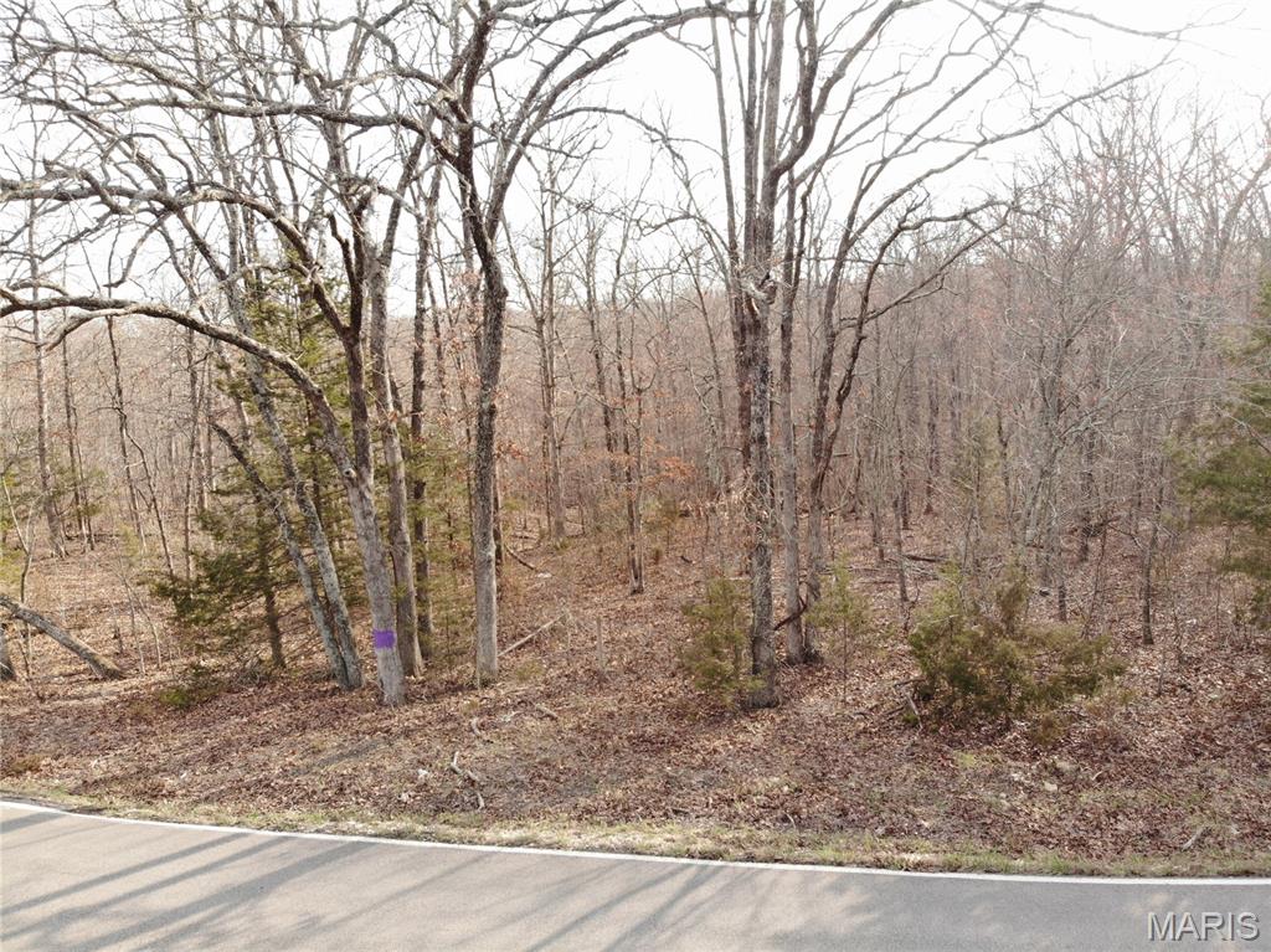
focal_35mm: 24
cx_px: 636
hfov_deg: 71.6
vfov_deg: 56.8
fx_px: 881
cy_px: 476
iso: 101
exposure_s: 1/151
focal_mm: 4.5
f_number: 2.8
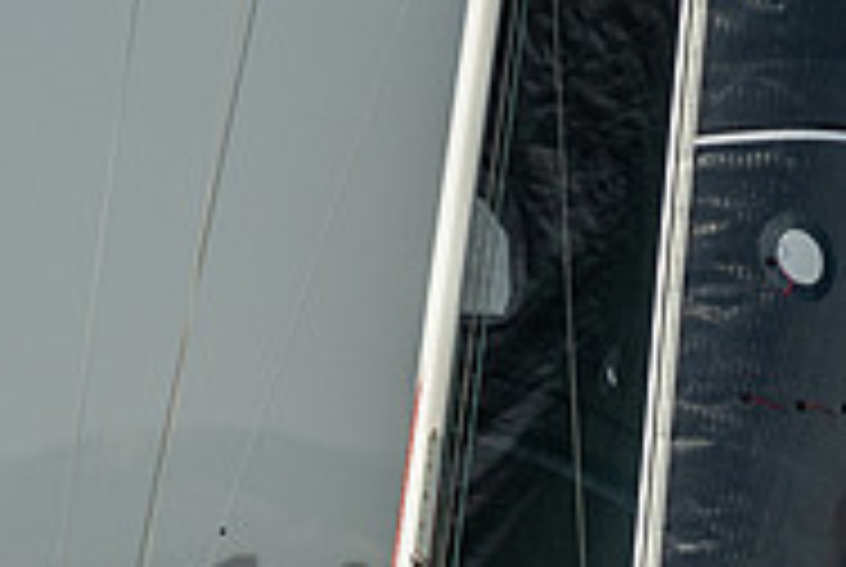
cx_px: -185
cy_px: 838
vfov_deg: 1.7
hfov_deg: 2.5
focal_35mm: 822
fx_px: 19347
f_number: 6.3
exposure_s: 1/1000
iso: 320
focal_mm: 200
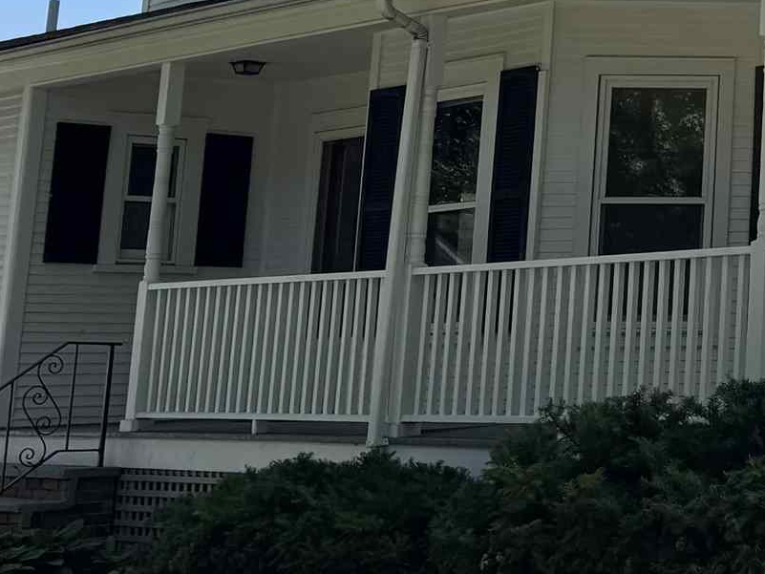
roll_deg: -0.1
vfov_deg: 15.4
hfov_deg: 19.1
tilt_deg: +14.0
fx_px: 2033
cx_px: 1084
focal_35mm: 92
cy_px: -144
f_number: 1.78
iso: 80
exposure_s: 1/3597
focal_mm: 6.76
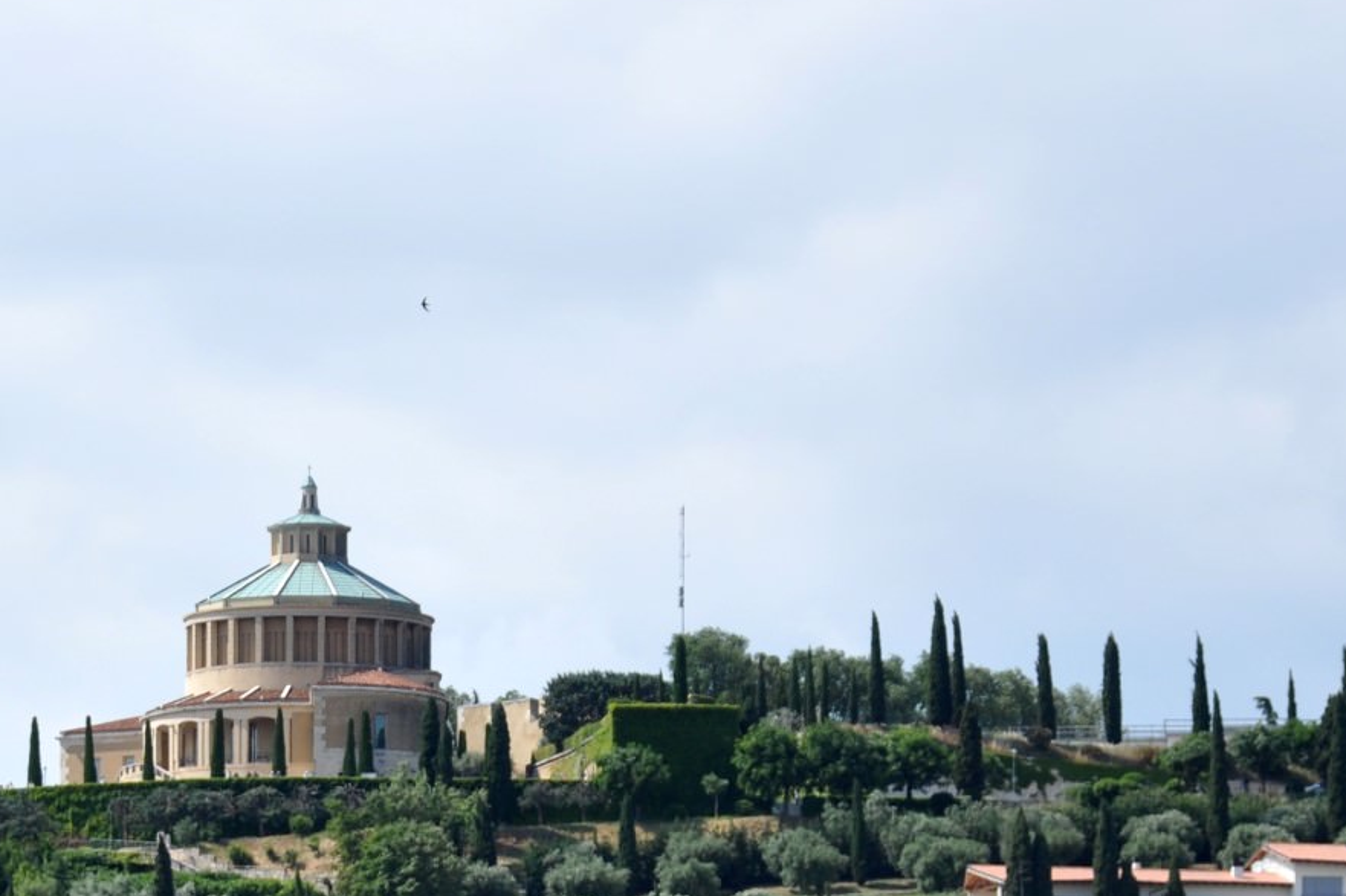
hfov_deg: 8.1
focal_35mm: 255
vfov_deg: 5.4
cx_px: 452
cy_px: 966
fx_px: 9537
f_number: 5.3
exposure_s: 1/800
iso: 200
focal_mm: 75
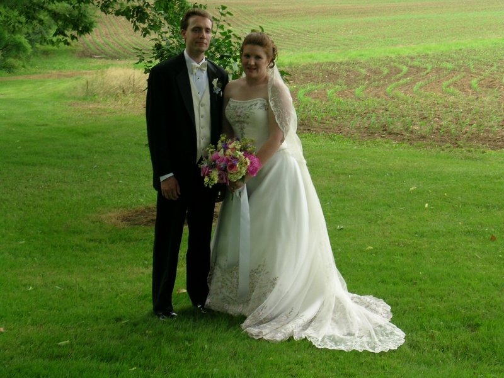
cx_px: 252
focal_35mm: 178
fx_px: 2592
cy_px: 189
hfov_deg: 11.1
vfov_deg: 8.3
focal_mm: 17.8
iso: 50
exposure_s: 1/79.5
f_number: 5.9
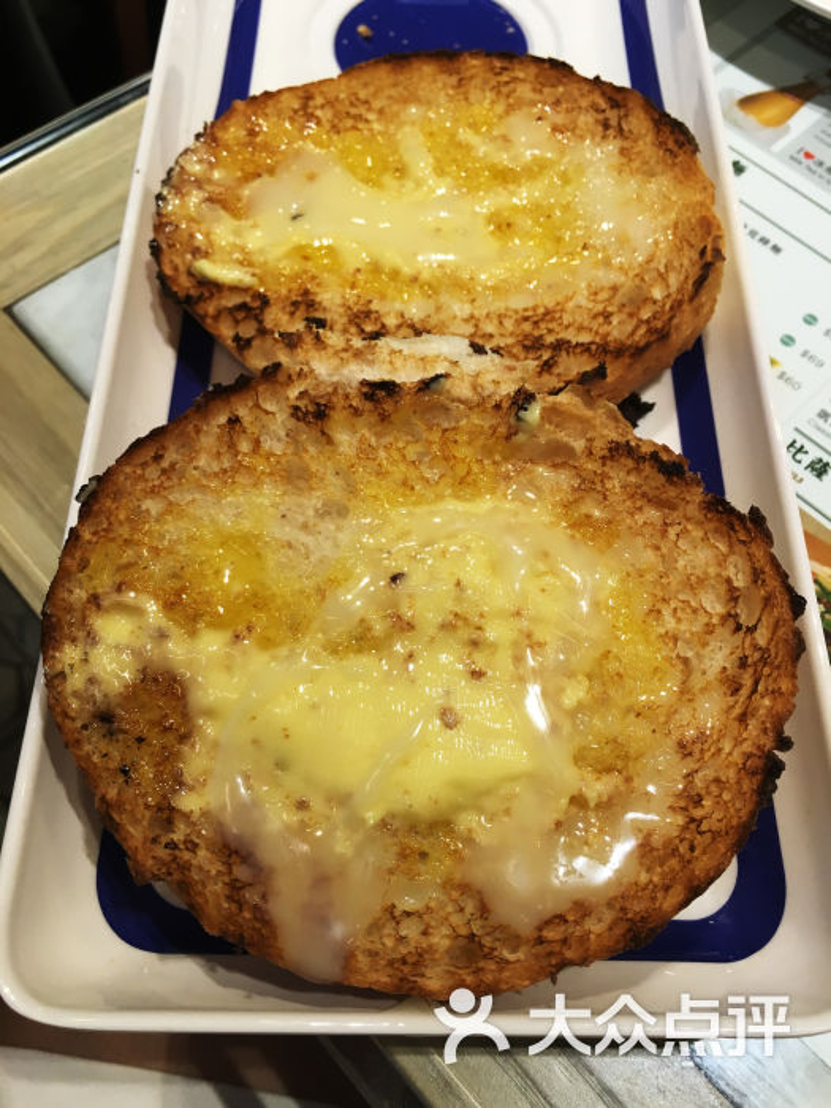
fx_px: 928
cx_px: 416
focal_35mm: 29
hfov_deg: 48.2
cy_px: 554
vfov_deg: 61.7
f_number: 2.2
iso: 40
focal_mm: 4.15
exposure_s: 1/33
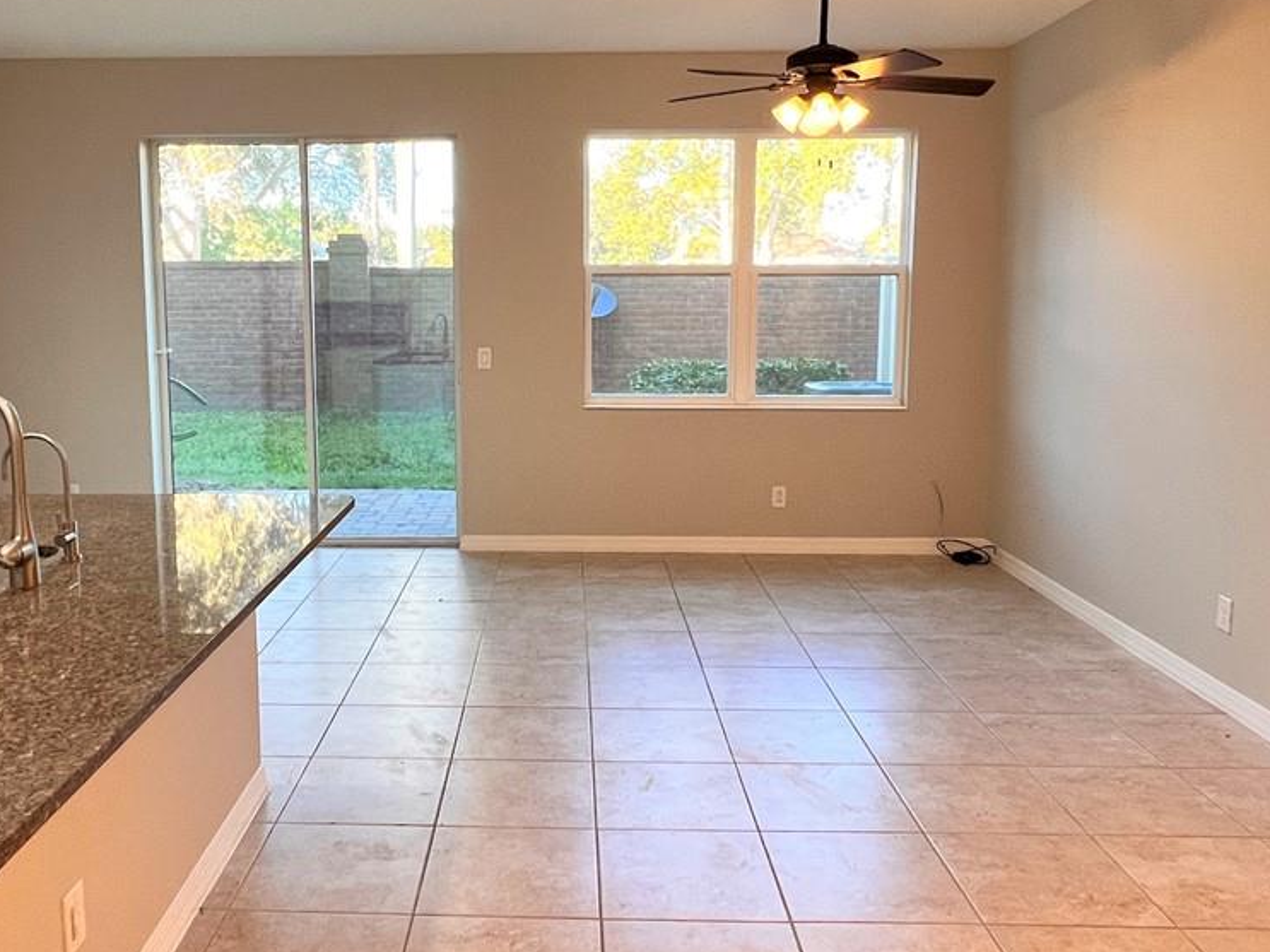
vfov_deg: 49.6
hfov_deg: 63.1
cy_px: 425
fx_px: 1027
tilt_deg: -7.1
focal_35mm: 28
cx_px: 537
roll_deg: -0.8
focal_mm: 1.57
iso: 200
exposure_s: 1/120
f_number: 1.8
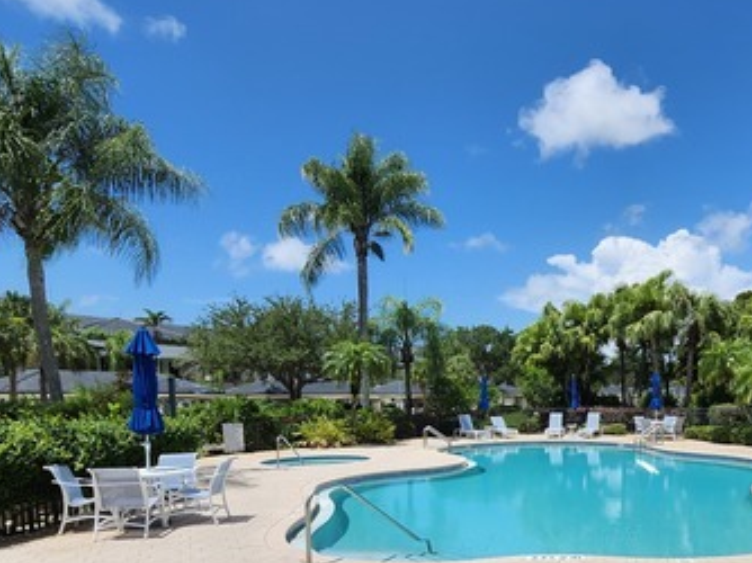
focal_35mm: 26
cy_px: 426
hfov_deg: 64.7
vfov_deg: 50.7
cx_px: 528
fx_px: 564
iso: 40
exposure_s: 1/2711
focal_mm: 1.74
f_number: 2.2
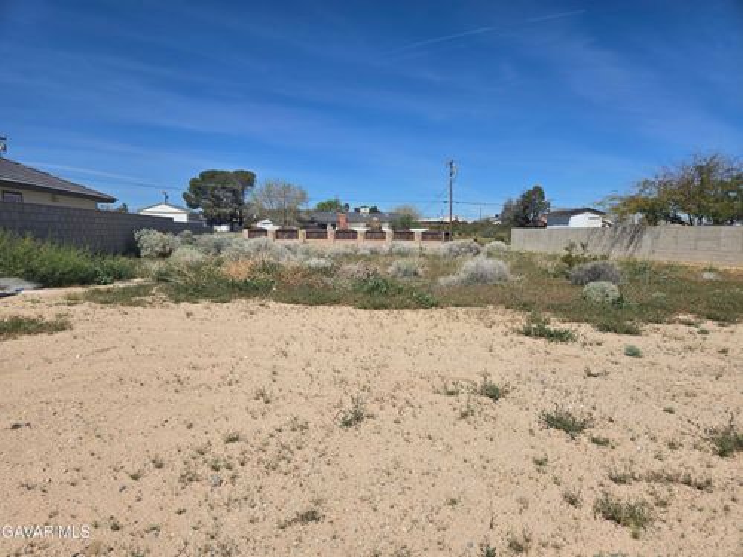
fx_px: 494
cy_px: 278
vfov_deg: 58.9
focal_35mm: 23
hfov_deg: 73.9
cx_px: 372
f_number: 1.8
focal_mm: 5.4
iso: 25
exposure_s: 1/3493
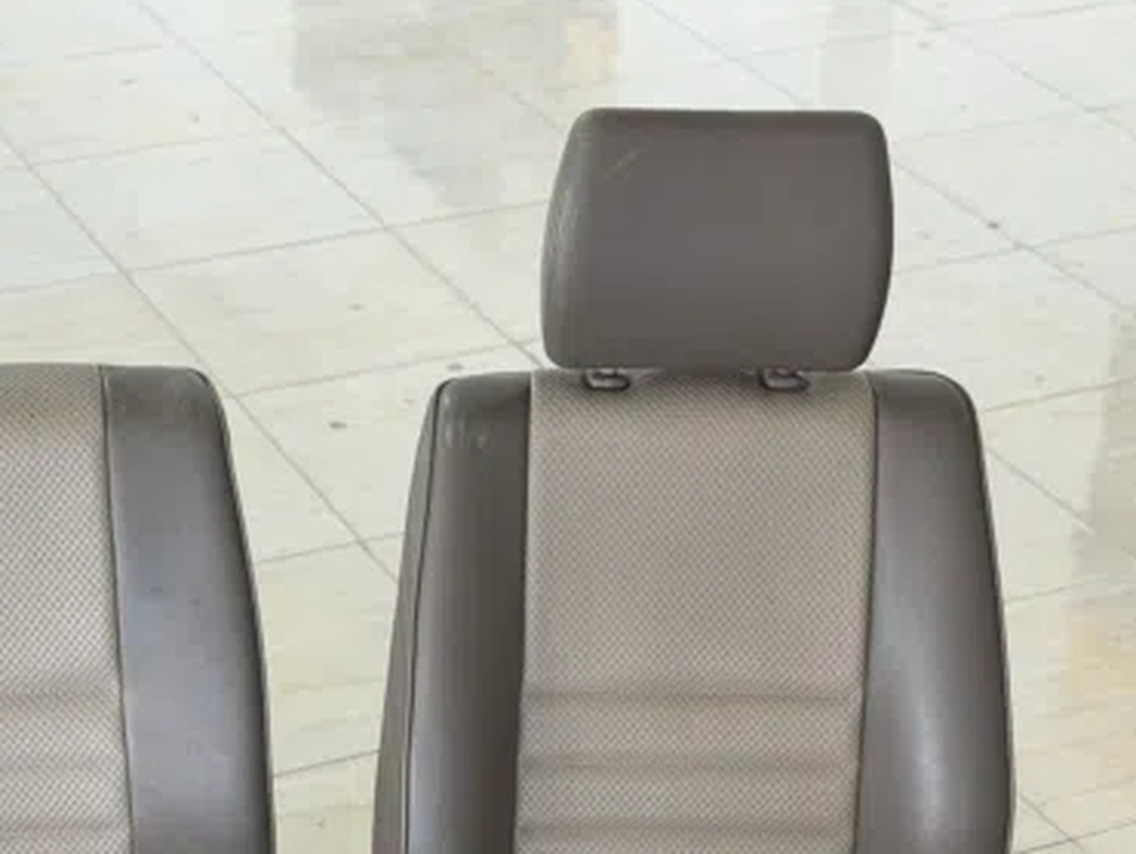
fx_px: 2726
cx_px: 347
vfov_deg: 17.6
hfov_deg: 23.4
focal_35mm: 83
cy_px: 719
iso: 100
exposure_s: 1/83
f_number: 1.78
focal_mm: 6.76
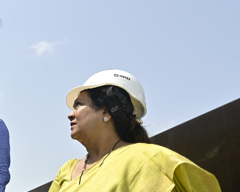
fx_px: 348
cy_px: 152
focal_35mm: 49
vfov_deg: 30.2
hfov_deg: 34.0
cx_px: -11
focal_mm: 24
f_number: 9
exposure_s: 1/125
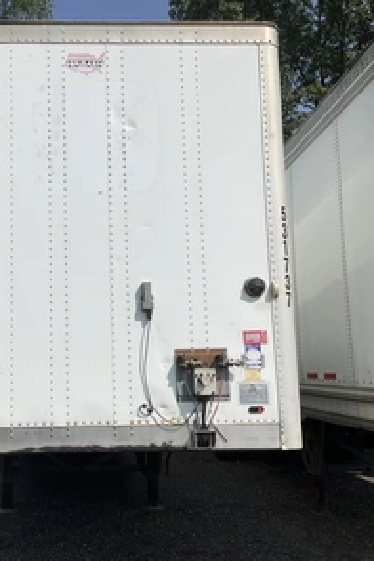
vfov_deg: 47.4
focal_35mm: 41
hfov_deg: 31.8
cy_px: 280
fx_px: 639
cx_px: 74
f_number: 1.8
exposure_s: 1/4065
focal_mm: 3
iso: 25
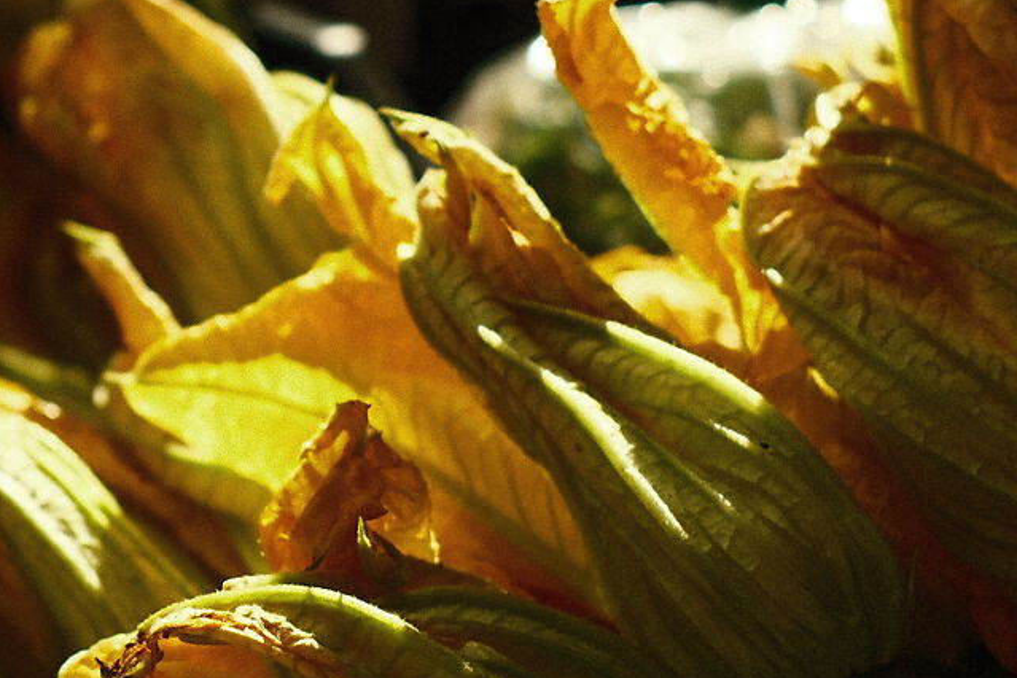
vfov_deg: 6.9
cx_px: -103
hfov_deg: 10.2
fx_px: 5621
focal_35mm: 199
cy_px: 392
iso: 250
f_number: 2.8
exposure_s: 1/1500
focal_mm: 35
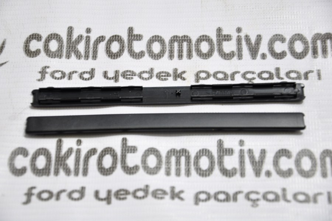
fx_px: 1105
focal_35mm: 120
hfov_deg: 17.1
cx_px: 166
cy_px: 110
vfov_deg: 11.4
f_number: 5.3
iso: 220
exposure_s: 1/10
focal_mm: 80
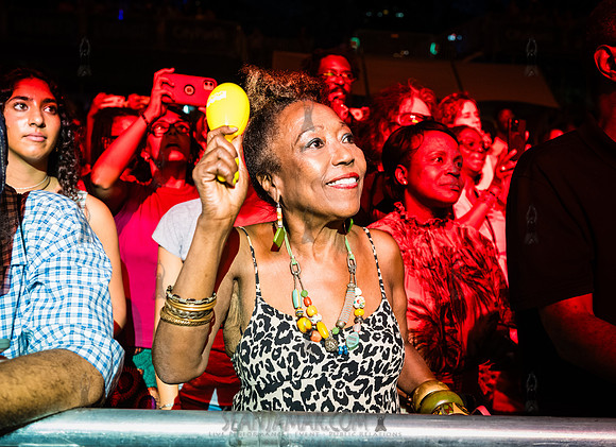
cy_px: 224
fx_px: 810
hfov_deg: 41.6
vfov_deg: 30.9
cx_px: 335
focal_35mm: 46
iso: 4000
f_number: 4.5
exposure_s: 1/160
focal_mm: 40
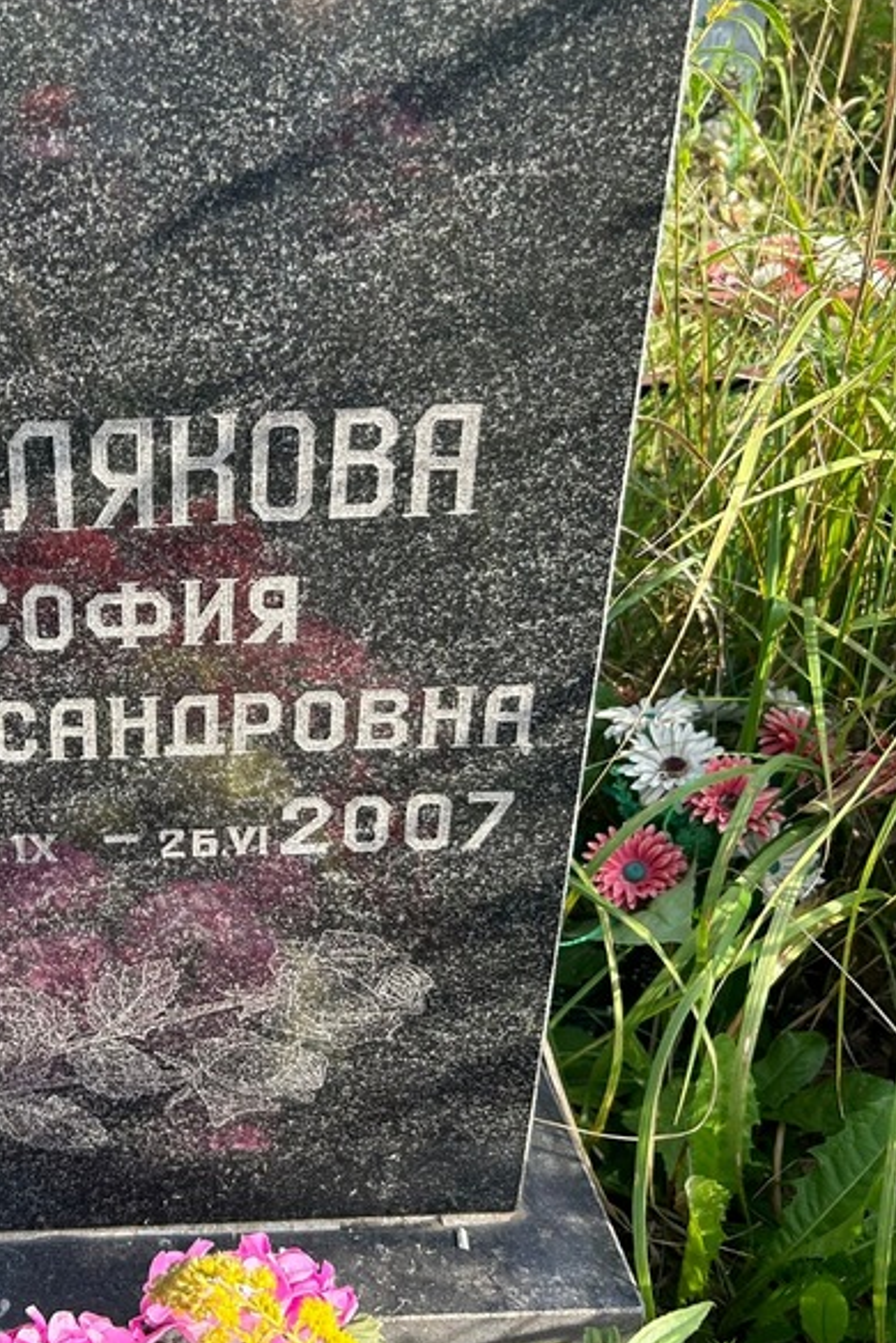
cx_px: 87
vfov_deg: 51.9
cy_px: 663
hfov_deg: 34.0
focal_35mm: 37
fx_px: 1381
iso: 50
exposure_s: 1/887
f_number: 1.5
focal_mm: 5.7
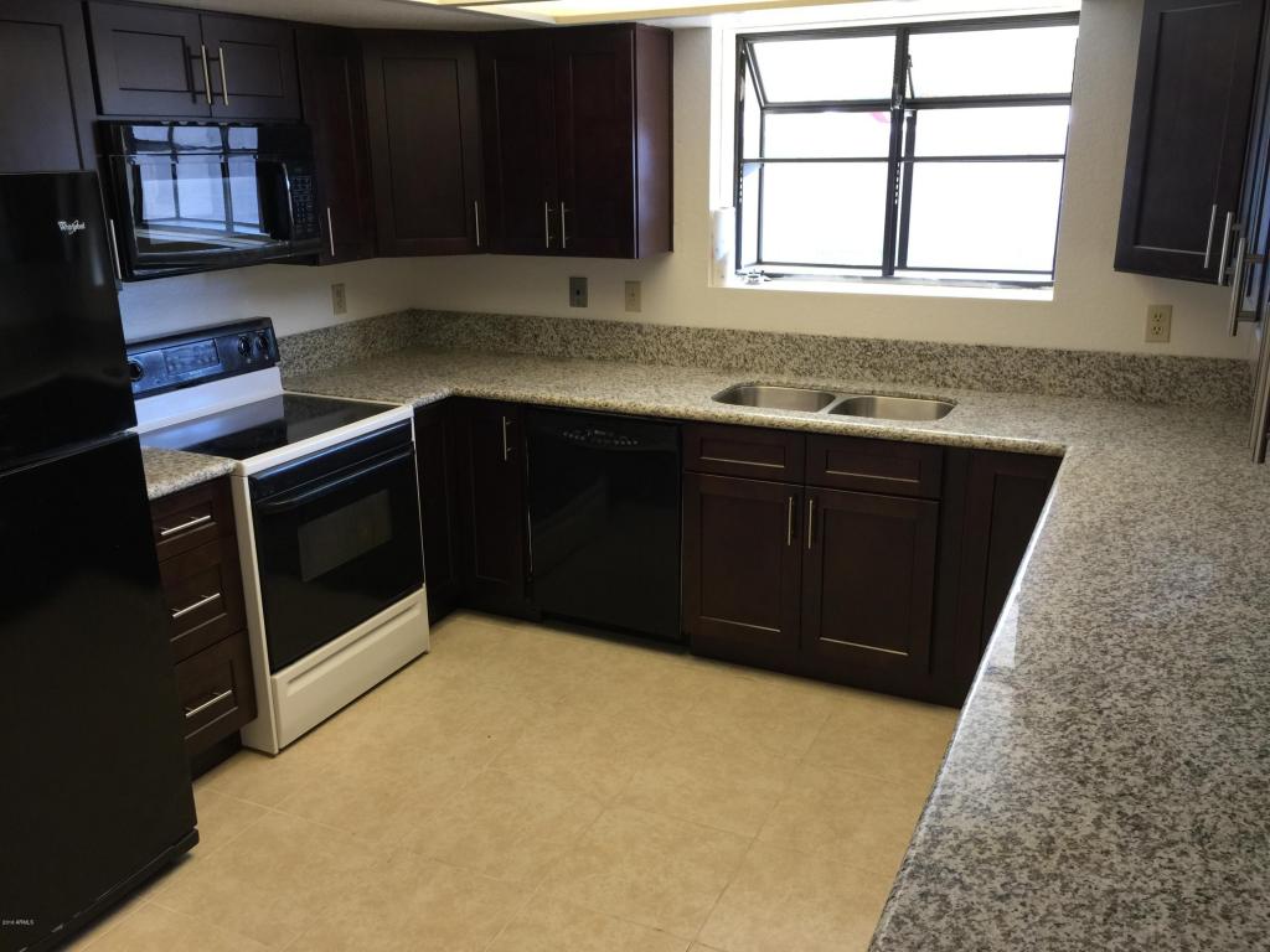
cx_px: 635
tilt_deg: -17.7
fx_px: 1064
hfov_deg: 61.7
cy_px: 476
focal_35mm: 29
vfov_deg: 48.2
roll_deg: +0.3
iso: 32
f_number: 2.2
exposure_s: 1/30
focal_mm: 4.15
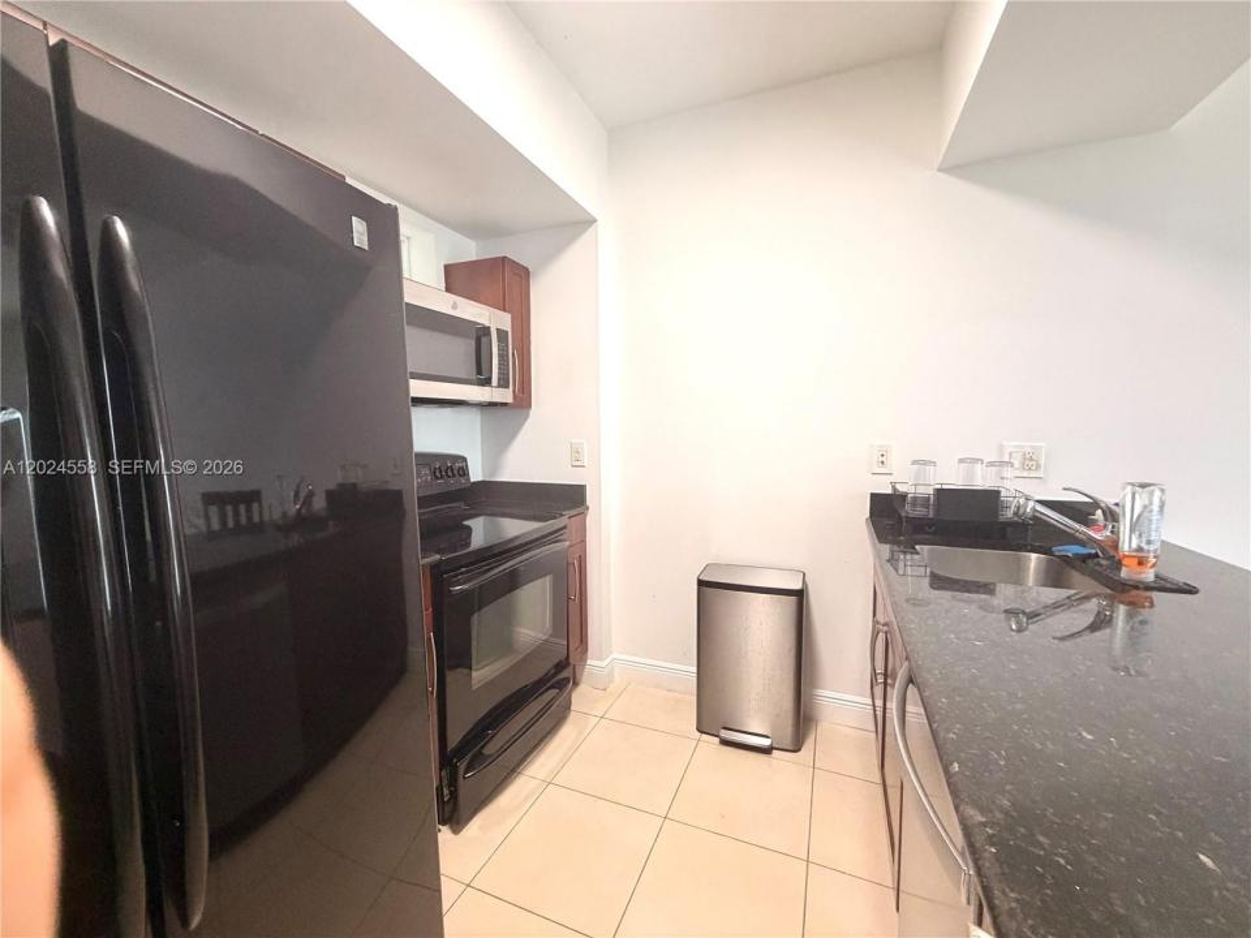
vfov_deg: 85.7
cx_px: 626
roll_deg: +1.3
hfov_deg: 102.1
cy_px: 469
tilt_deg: -3.2
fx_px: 506
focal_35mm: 14
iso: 320
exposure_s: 1/67
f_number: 2.2
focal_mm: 2.22
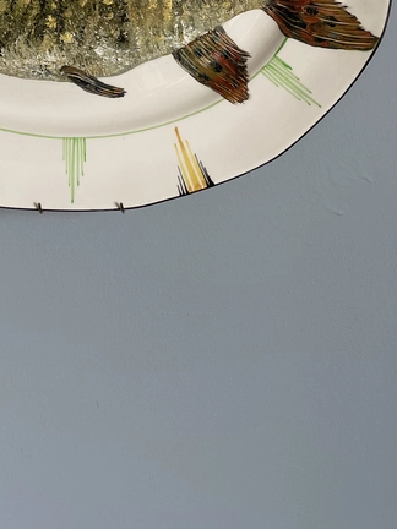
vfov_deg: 34.5
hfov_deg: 26.9
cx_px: 69
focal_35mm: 53
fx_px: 810
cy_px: 69
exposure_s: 1/121
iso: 100
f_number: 1.6
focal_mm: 4.2
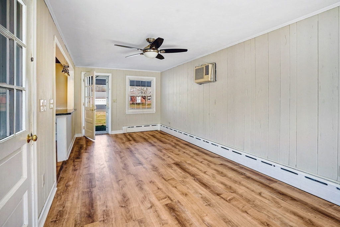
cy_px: 114
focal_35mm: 16
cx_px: 170
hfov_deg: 96.7
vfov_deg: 73.8
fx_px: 151
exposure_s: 1/200
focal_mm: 16
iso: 800
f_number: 8
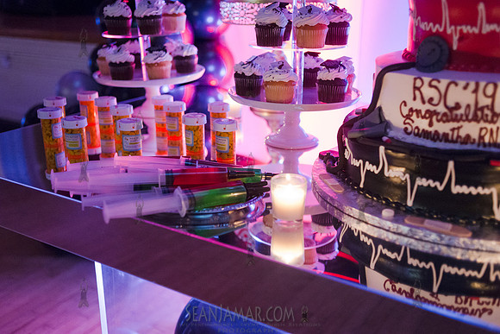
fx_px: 515
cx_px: 250
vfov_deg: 35.9
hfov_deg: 51.7
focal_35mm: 37
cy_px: 167
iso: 4000
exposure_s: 1/125
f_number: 2.8
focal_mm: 35
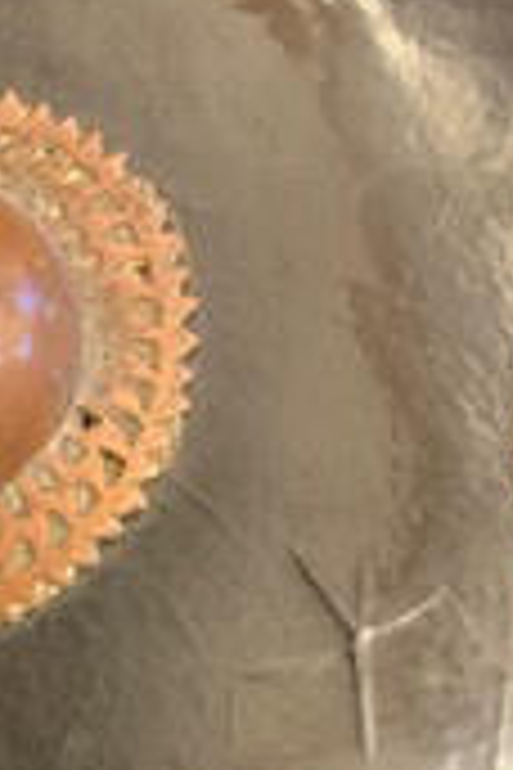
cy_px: 838
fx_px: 1453
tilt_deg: -70.2
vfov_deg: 27.3
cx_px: -50
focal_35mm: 68
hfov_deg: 19.2
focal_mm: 3.99
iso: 400
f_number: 1.8
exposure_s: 1/33
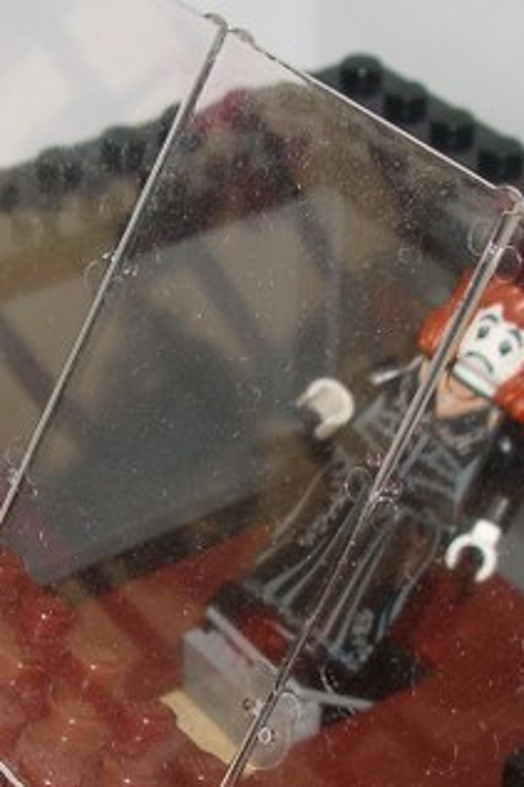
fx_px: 2011
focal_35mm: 92
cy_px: 586
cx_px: 97
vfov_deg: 22.0
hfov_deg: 14.8
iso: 80
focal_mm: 5.8
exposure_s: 1/60
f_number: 4.3
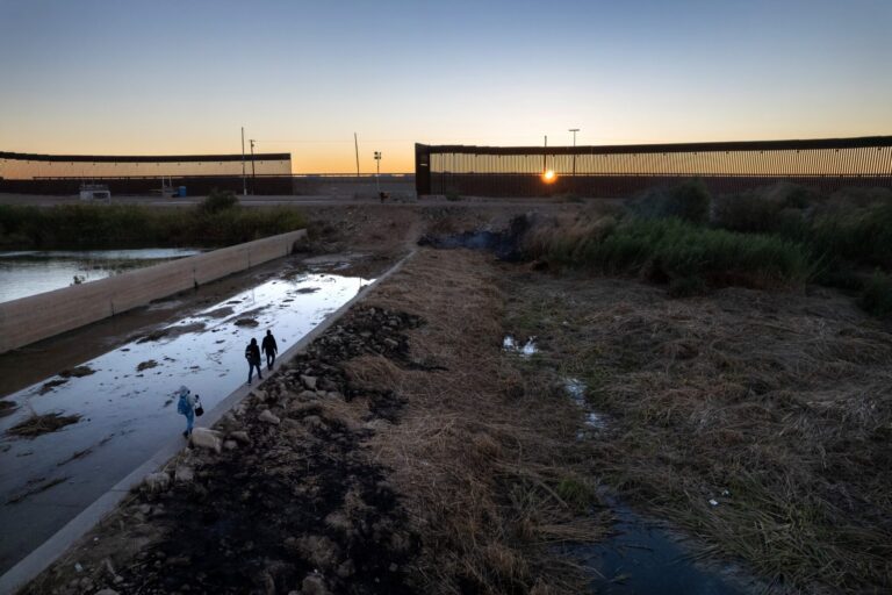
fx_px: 545
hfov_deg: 78.6
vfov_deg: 57.2
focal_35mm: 22
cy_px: 298
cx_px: 446
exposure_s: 1/350
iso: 100
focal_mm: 8.38
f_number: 2.8
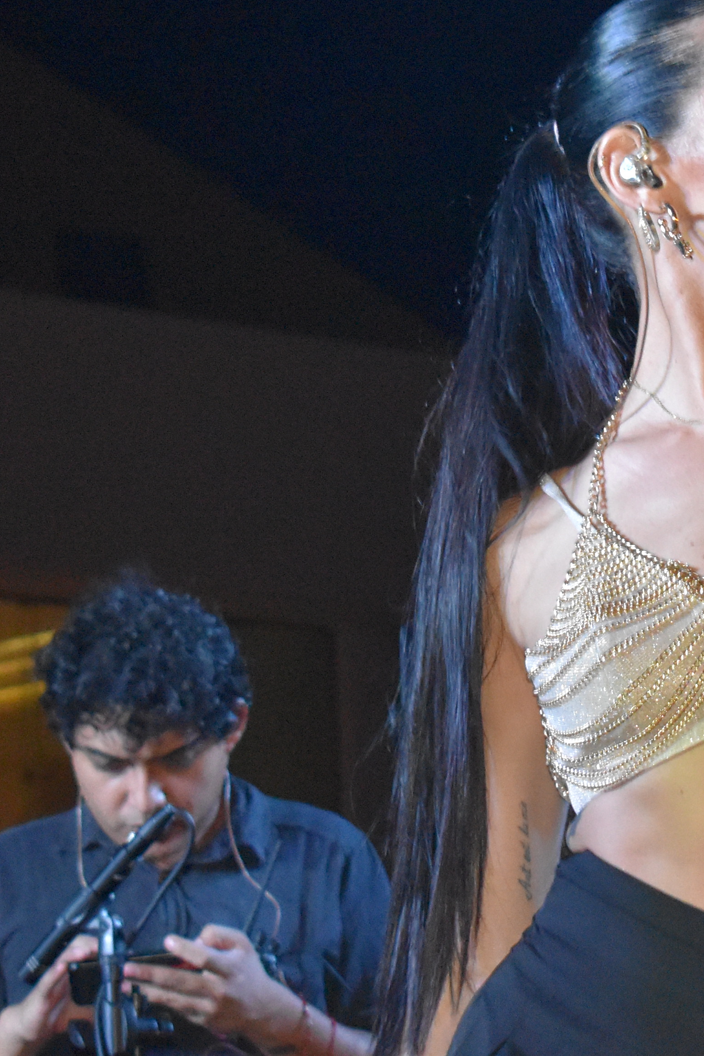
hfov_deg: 7.8
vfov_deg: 11.7
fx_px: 5142
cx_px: 678
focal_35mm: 175
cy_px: 351
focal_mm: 45
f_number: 5
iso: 3200
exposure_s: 1/60
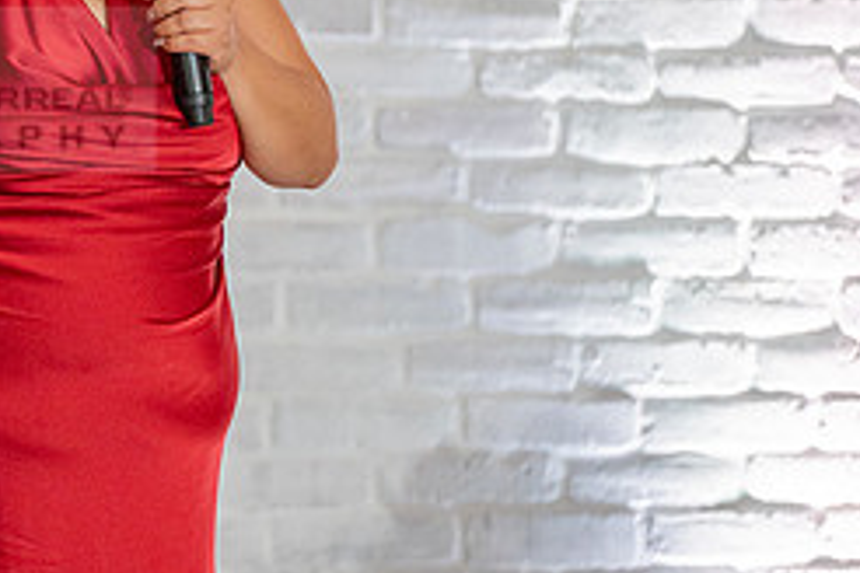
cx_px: -140
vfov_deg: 2.9
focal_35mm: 472
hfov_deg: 4.4
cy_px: 89
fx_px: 11275
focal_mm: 200
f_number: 2.8
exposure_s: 1/320
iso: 1600
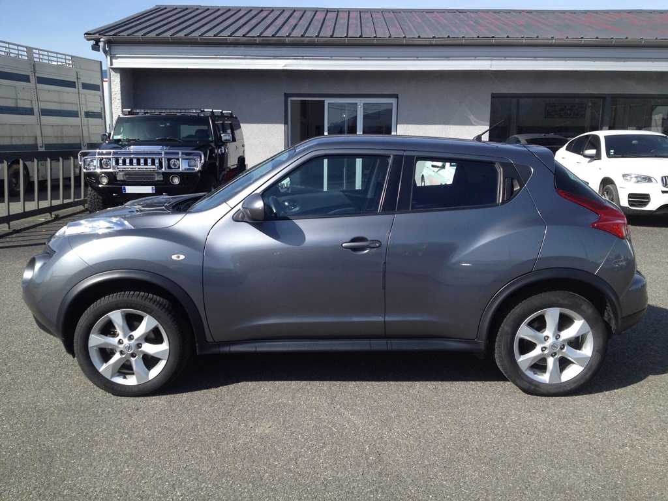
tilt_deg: -11.2
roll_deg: -0.9
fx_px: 675
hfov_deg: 52.6
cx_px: 334
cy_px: 250
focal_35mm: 35
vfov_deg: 40.7
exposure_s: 1/1175
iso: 50
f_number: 2.4
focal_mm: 4.28
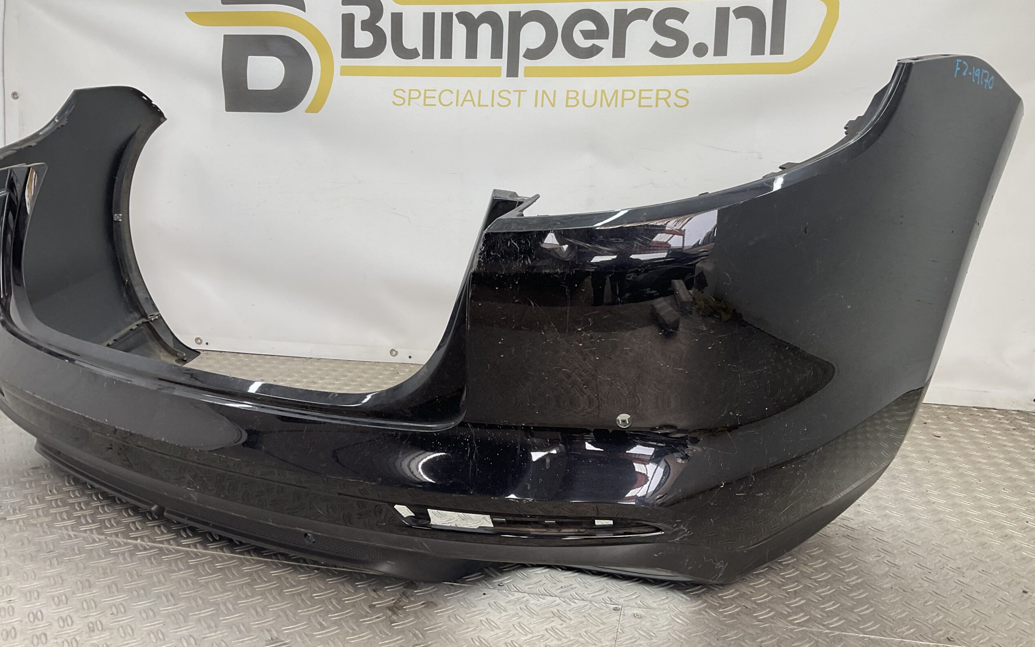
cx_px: 519
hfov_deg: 61.2
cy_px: 305
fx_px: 874
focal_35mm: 31
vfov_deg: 40.6
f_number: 1.8
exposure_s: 1/100
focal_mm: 3
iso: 20
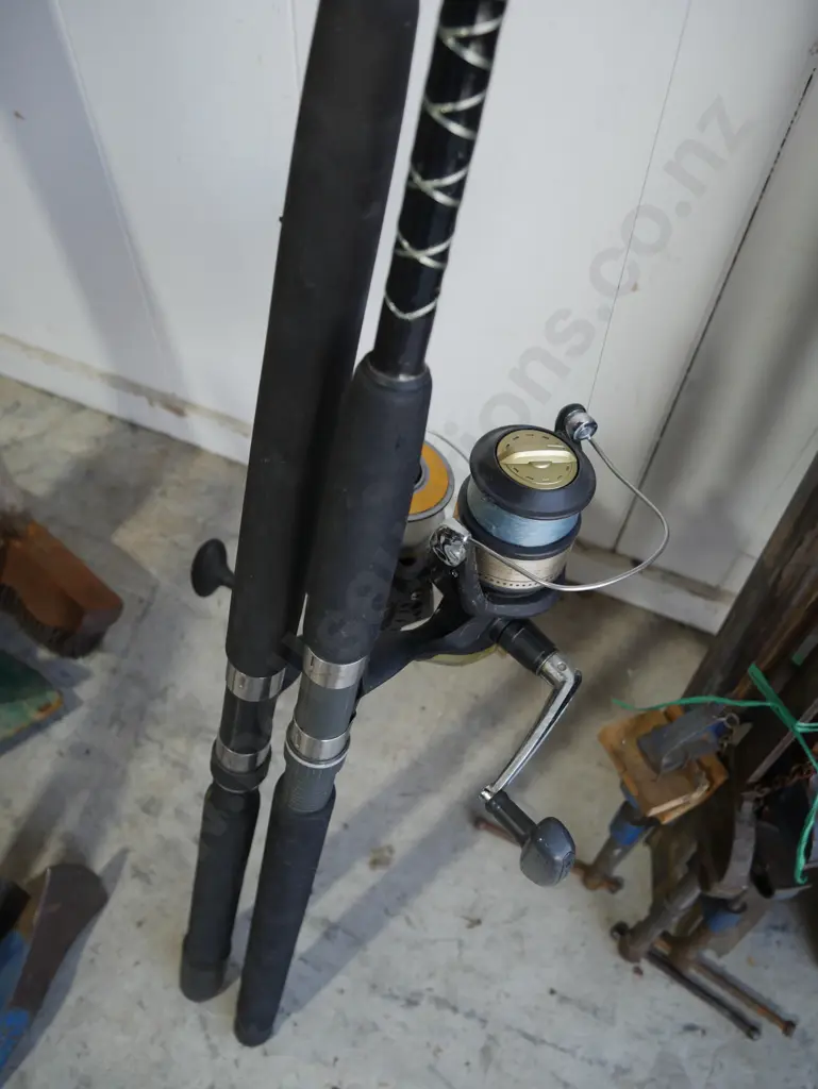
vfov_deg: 59.9
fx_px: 944
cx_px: 409
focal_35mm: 30
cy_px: 544
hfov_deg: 46.8
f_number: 3.6
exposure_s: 1/100
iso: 200
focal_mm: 15
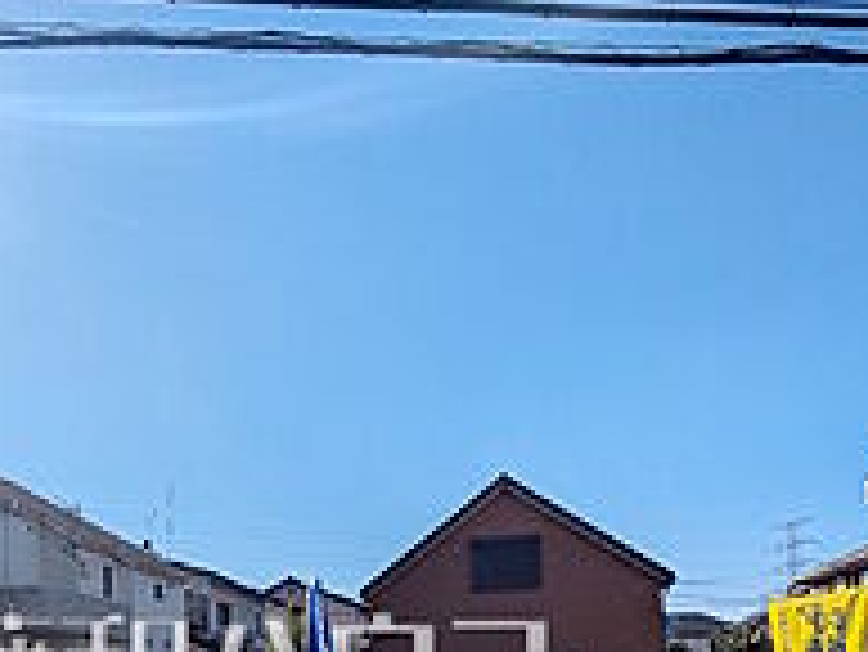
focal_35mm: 29
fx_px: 728
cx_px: 247
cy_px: 665
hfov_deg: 59.2
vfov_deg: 41.4
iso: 52
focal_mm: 1.83
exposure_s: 1/3846
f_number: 2.2
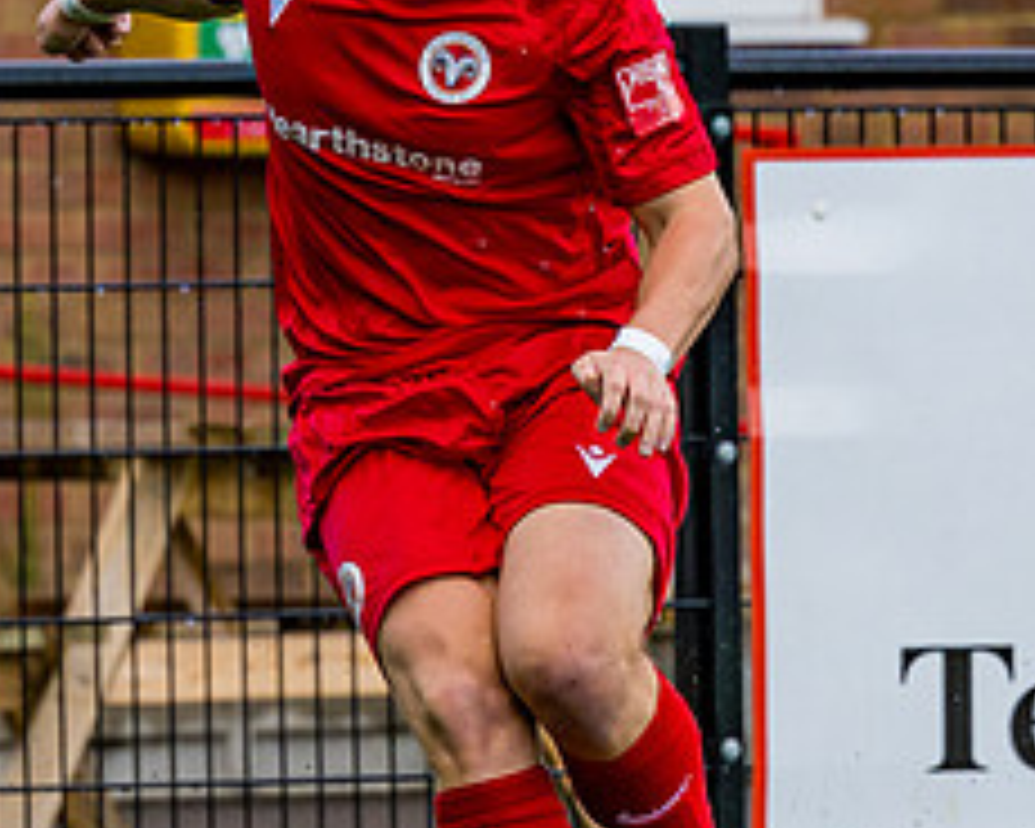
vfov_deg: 2.0
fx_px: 23924
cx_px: 536
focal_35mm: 781
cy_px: 432
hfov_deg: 2.5
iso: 400
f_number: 4
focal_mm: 145
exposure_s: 1/1600
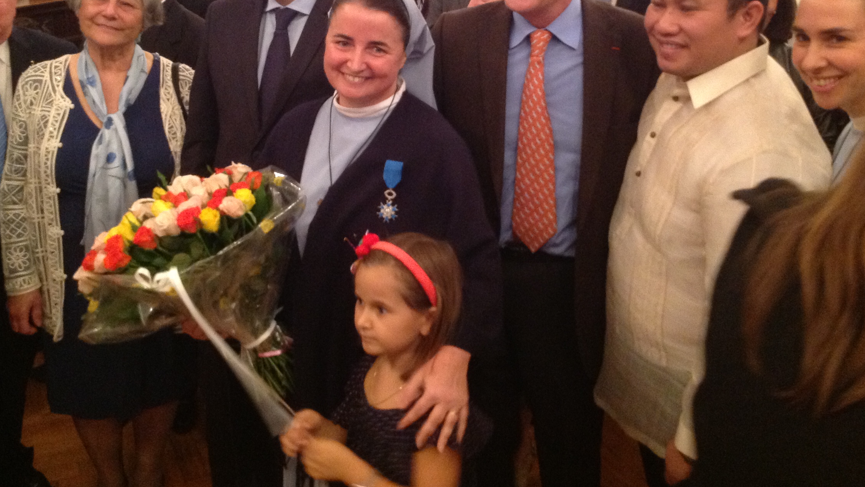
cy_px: 130
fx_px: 1009
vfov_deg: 26.8
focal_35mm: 44
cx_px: 406
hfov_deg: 46.4
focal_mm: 4.28
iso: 500
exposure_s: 1/17
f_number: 2.4
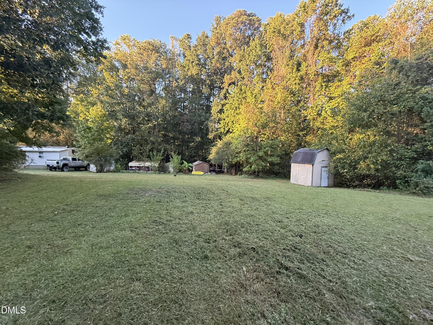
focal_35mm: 14
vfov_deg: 85.7
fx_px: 175
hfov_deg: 102.1
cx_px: 216
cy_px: 162
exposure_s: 1/121
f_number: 2.2
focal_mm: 2.22
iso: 320
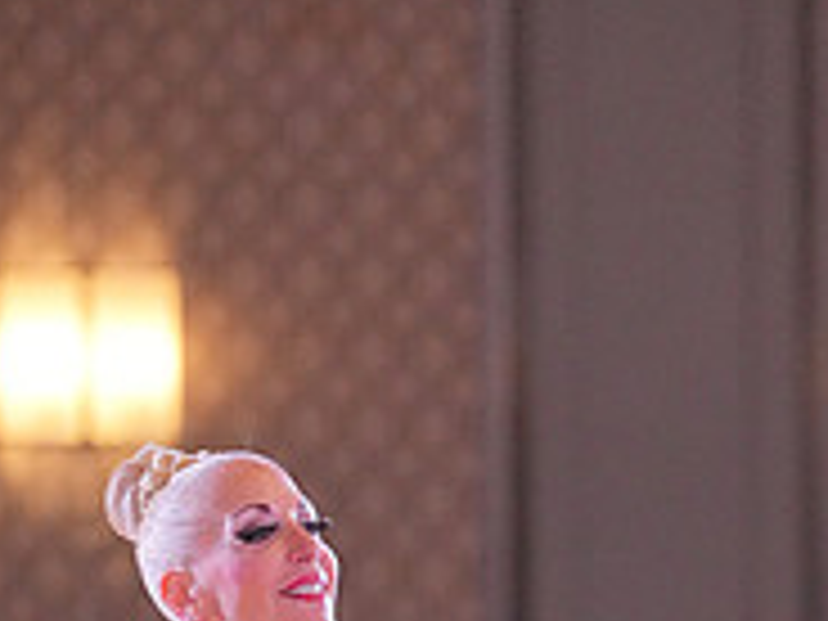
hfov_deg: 3.3
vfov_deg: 2.4
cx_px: 637
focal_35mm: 607
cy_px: 1170
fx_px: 14519
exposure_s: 1/500
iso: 6400
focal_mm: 200
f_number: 3.5
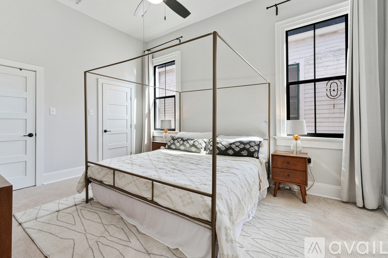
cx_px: 194
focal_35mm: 15
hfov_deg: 100.4
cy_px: 129
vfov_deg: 77.3
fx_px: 162
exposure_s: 1/13
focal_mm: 10.1
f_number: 10
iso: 400
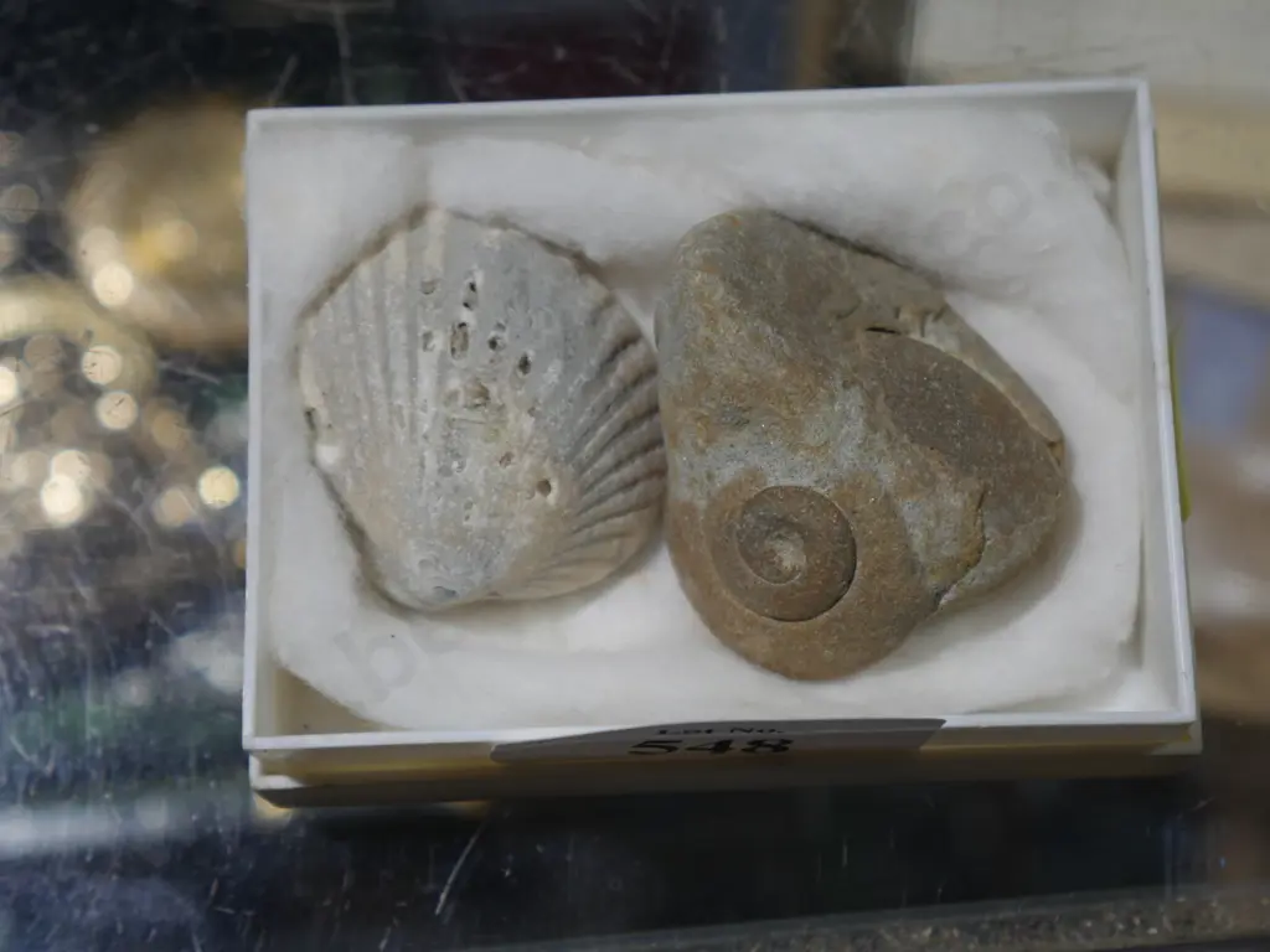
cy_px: 476
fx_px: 2935
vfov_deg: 18.4
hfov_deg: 24.4
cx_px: 635
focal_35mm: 80
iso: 320
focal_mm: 40
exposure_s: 1/100
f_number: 5.6
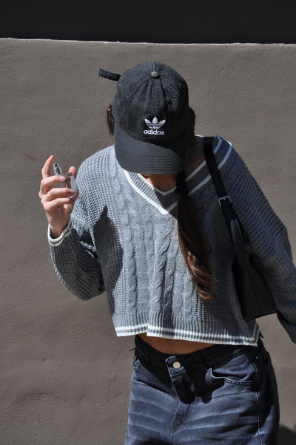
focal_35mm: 180
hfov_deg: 7.6
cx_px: 148
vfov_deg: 11.4
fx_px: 2225
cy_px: 222
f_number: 6.3
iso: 200
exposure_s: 1/640
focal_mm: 120
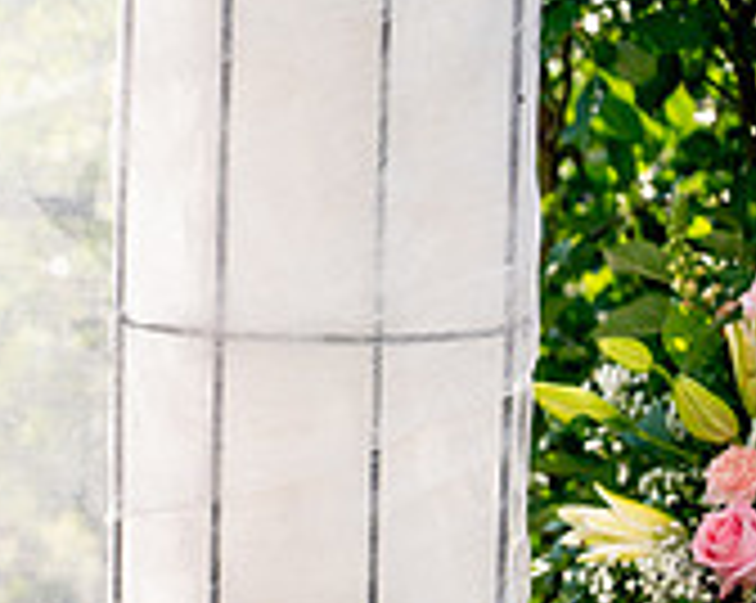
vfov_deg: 5.8
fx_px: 5878
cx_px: -531
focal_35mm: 263
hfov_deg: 7.2
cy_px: 749
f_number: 2
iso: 160
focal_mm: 81
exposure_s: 1/2500
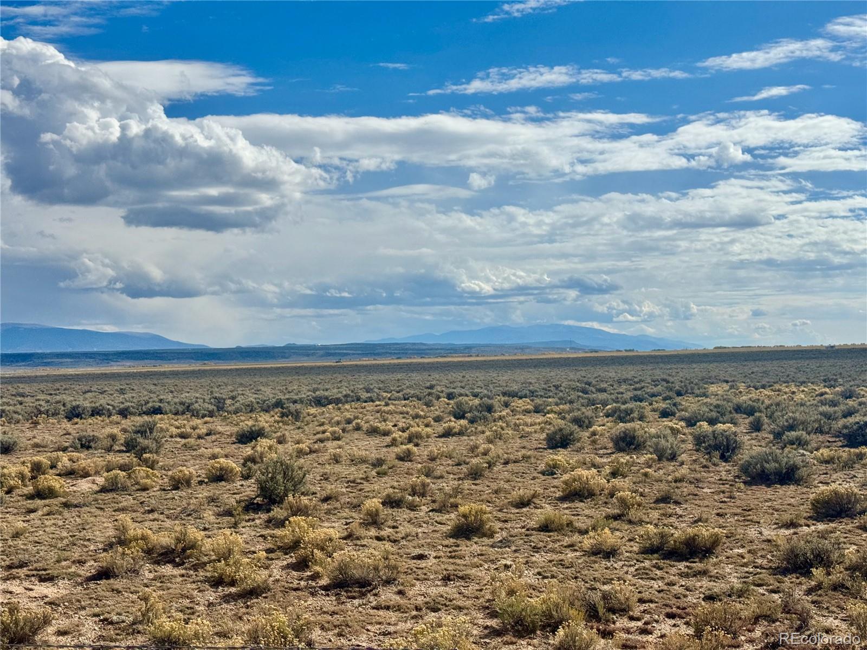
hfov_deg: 39.7
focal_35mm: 48
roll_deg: +1.9
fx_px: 1202
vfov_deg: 30.3
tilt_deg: +0.7
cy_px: 325
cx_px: 434
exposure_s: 1/12500
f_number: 1.78
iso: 64
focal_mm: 6.76
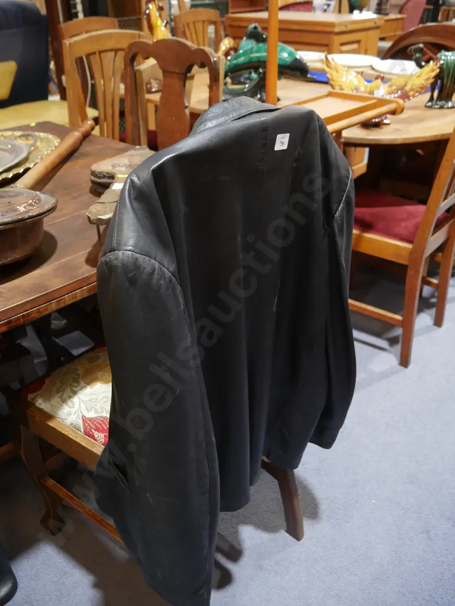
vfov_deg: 59.9
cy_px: 303
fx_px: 525
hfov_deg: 46.8
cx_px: 228
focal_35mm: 30
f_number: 3.6
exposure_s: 1/60
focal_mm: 15
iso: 800
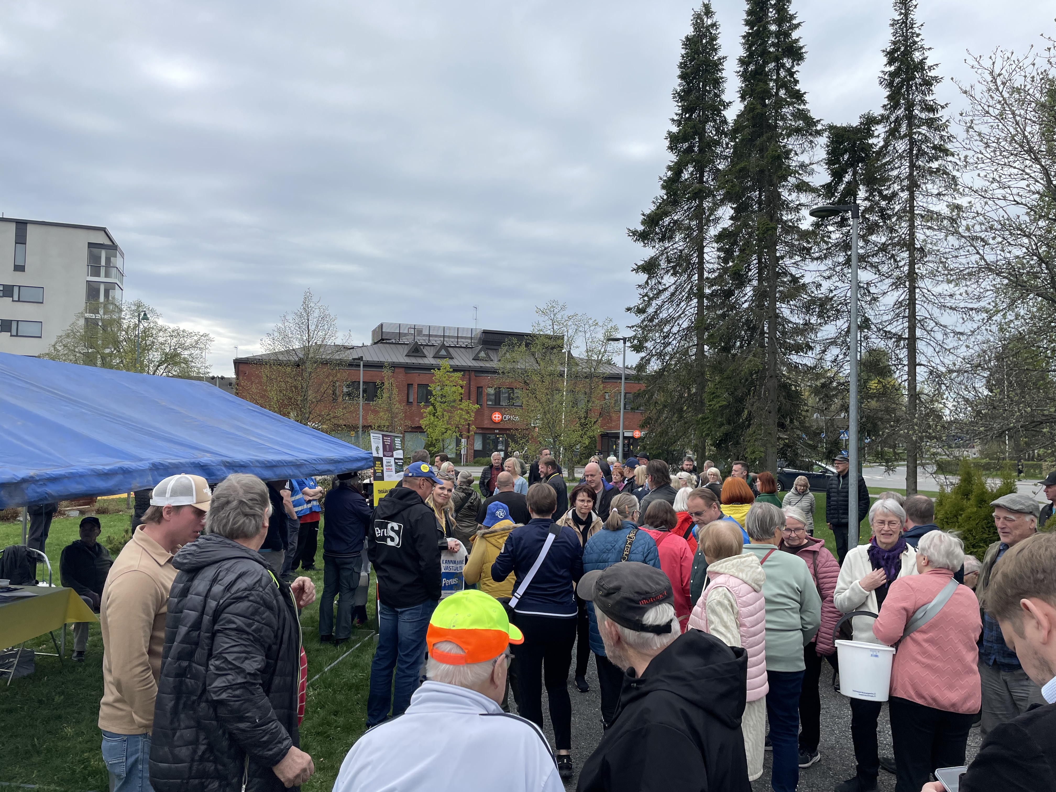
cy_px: 396
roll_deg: -0.6
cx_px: 528
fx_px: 793
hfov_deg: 67.3
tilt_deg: +5.4
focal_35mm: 26
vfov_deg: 53.1
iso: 32
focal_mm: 4.2
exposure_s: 1/2817
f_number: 1.6
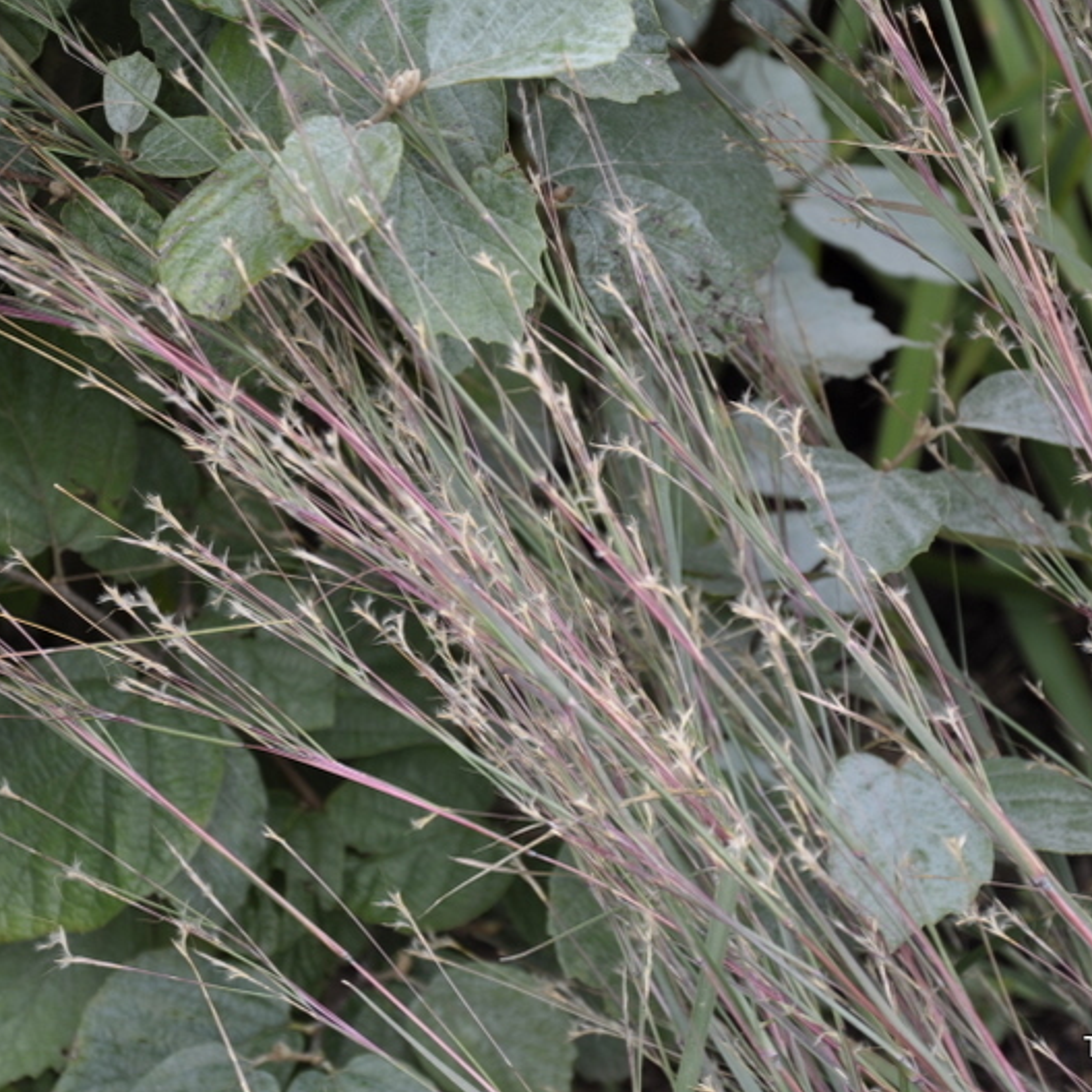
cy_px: 548
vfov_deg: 8.6
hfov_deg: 8.6
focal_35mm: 203
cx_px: 542
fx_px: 7232
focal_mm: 105
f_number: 5.6
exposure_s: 1/160
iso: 200
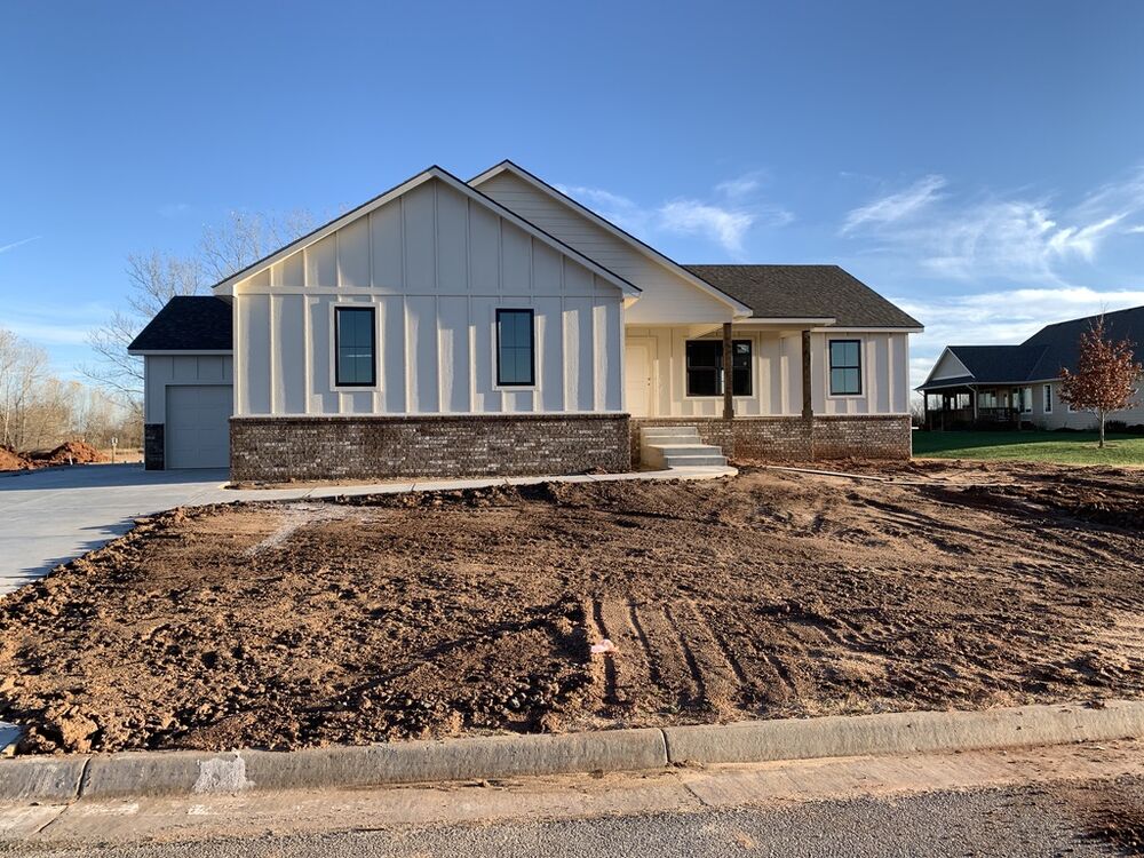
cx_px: 572
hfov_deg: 67.3
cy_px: 429
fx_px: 859
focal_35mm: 26
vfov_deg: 53.1
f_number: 1.8
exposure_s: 1/808
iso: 25
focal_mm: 4.25
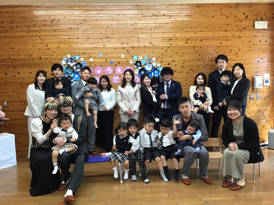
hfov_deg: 58.4
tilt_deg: -6.2
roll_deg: +0.6
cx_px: 137
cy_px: 102
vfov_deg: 45.4
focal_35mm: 31
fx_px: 245
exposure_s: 1/30
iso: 64
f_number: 2.4
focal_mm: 3.3
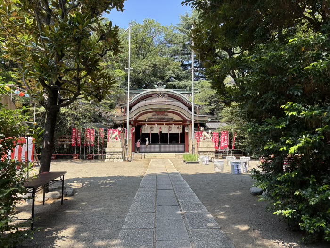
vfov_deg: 53.1
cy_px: 124
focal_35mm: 26
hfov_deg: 67.3
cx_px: 165
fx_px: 248
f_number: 1.6
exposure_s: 1/702
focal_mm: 5.96
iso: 50
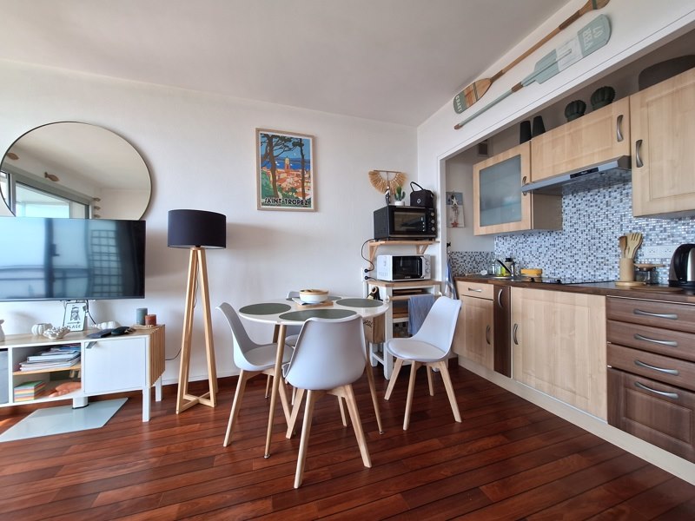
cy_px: 260
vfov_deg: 89.9
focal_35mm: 13
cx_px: 348
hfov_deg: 106.2
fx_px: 261
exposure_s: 1/100
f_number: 2.2
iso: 50
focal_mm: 1.74
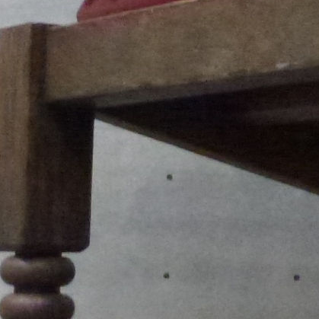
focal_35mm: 178
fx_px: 1856
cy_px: -34
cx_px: 372
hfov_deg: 9.7
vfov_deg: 9.7
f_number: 3.6
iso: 800
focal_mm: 5.9
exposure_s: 1/25
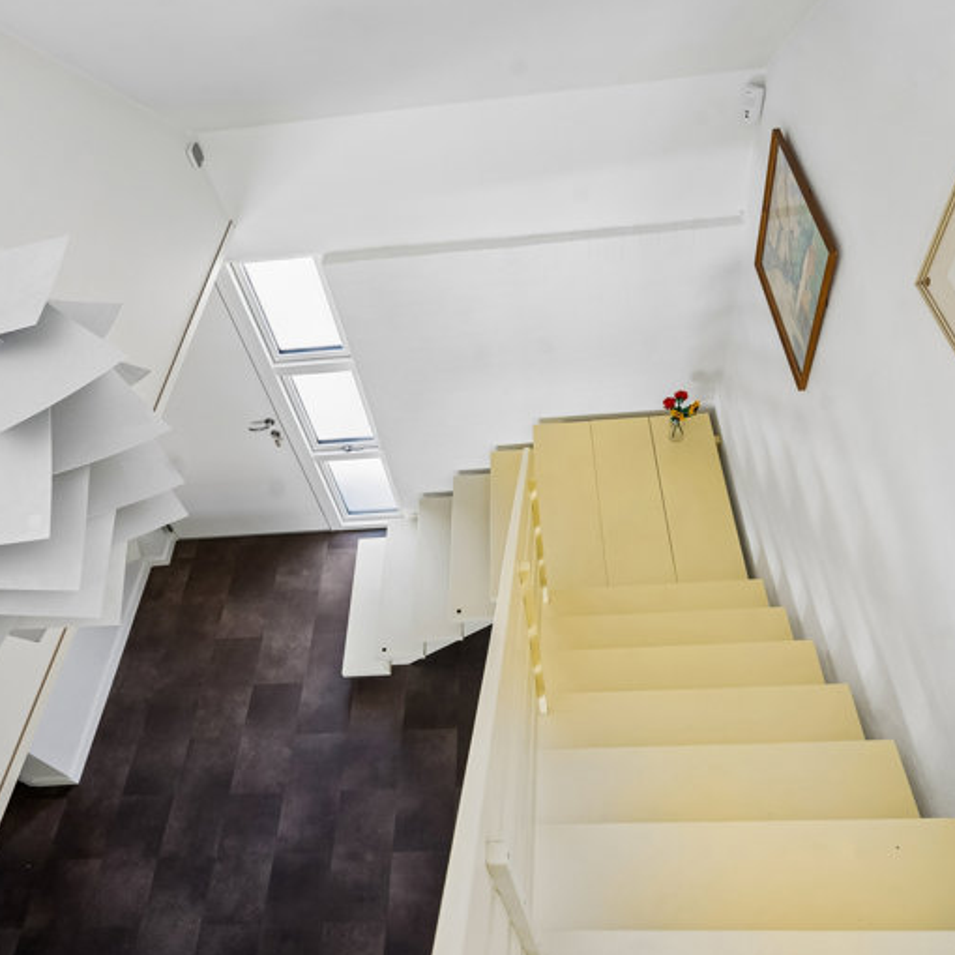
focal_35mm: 24
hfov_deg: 65.0
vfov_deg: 65.0
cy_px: 475
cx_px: 483
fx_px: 749
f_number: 7.1
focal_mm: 18
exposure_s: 1/80
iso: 800
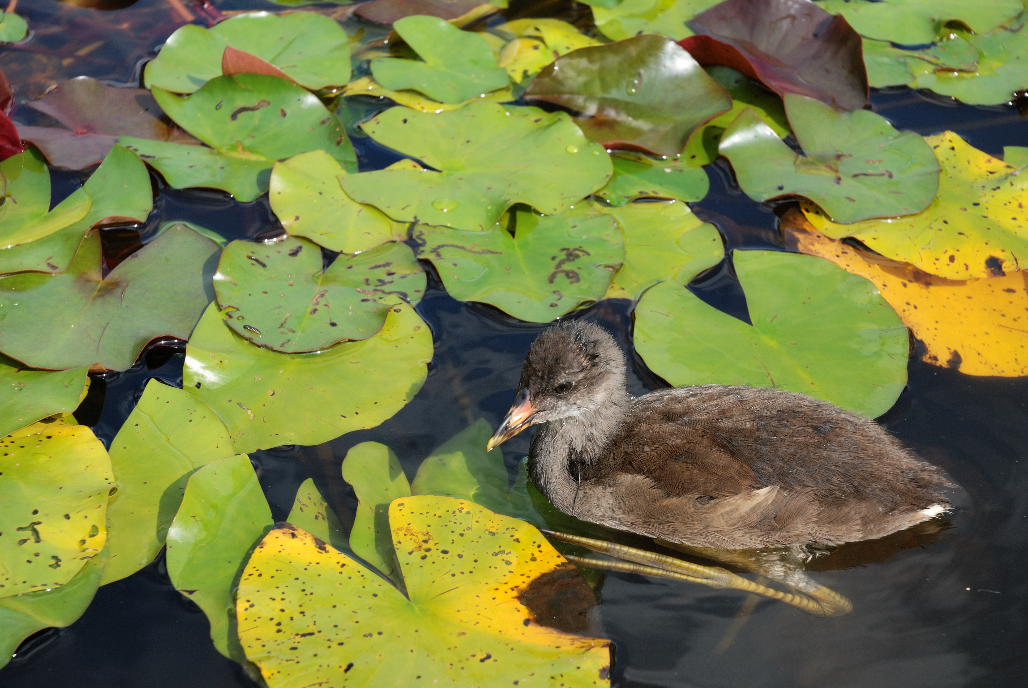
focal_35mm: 105
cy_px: 344
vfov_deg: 13.1
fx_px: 3002
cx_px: 514
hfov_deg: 19.4
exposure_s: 1/200
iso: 250
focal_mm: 70
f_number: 9
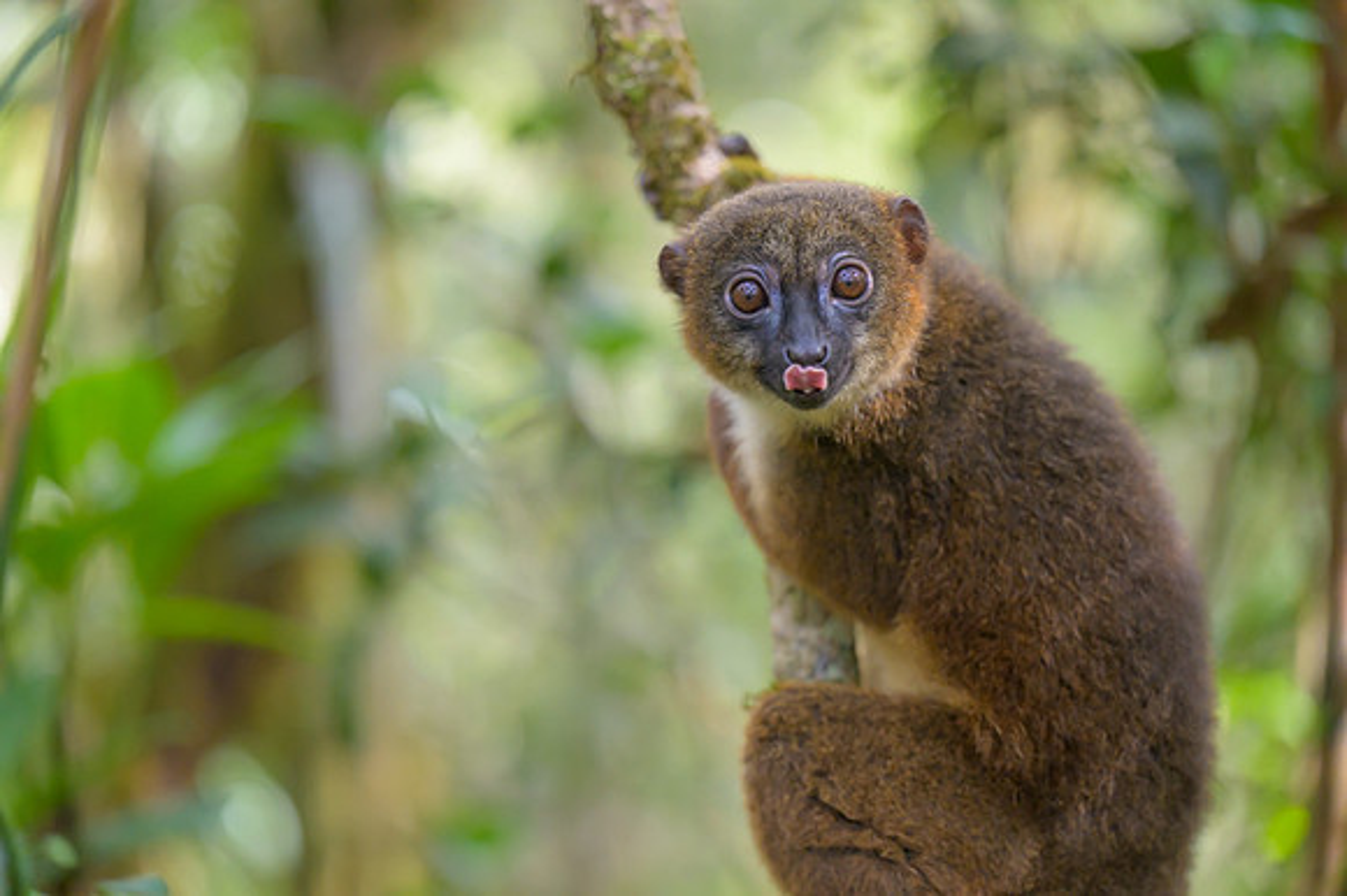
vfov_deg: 11.0
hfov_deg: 16.4
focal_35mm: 125
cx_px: 674
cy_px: 448
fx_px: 4674
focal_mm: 125
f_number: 2.8
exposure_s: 1/2500
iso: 3200
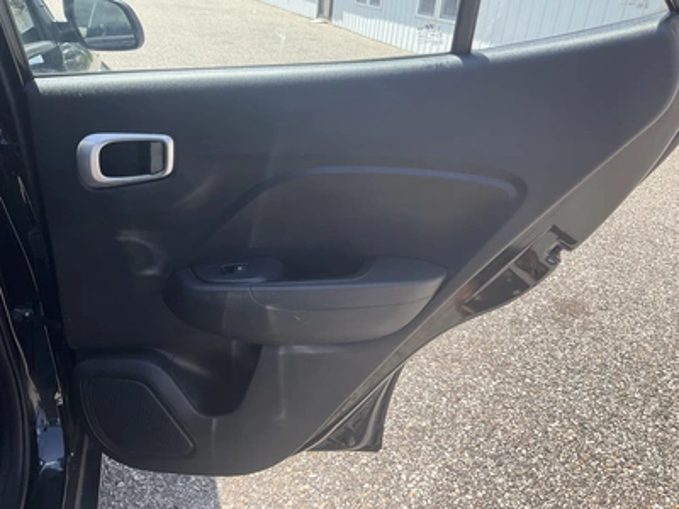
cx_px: 340
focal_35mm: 29
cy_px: 254
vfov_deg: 48.2
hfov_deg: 61.7
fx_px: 569
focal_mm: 3
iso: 25
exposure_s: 1/816
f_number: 1.8
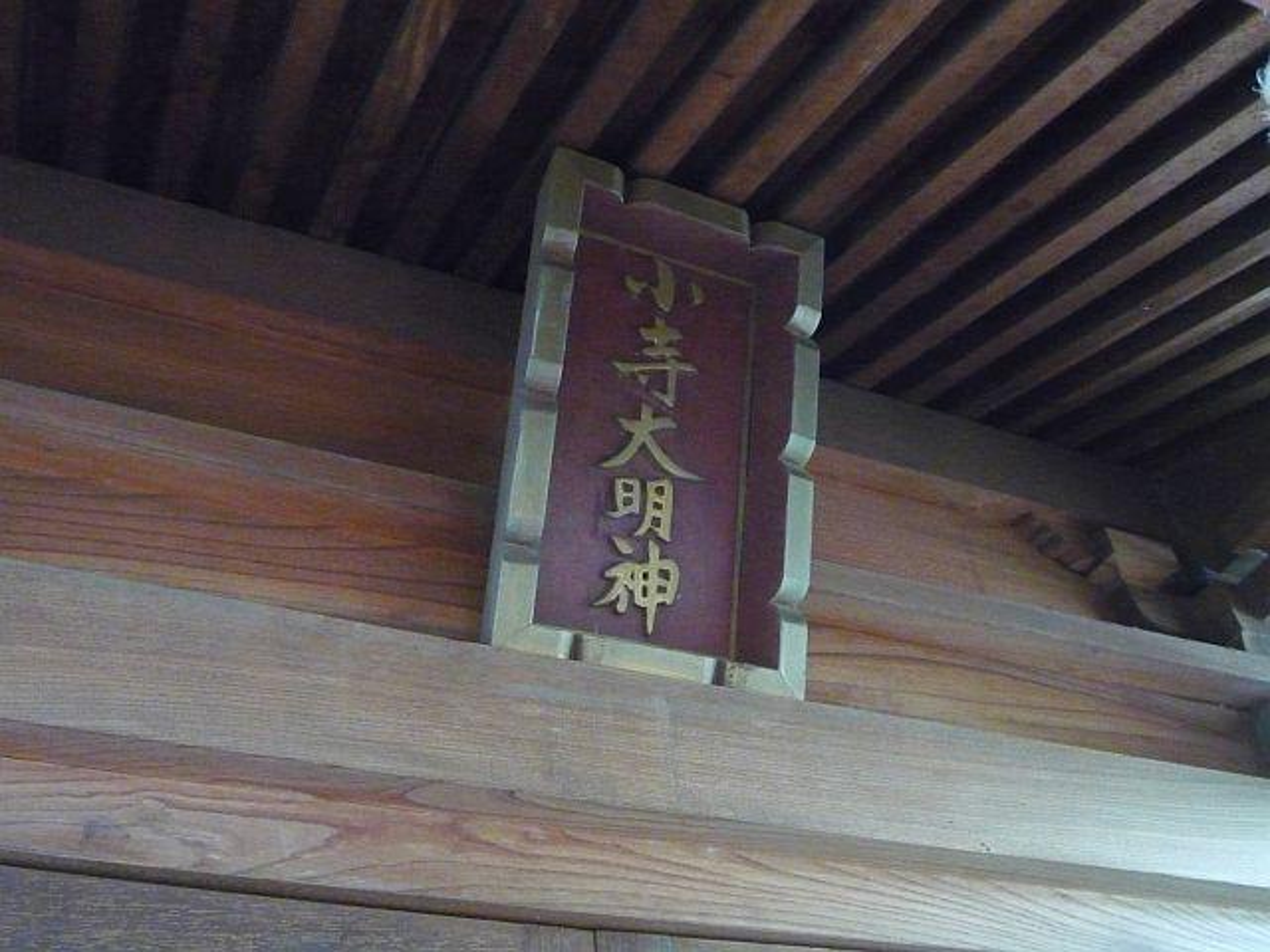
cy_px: 476
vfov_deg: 39.7
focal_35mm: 36
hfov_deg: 51.4
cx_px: 635
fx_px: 1321
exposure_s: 1/8
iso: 800
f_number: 3.7
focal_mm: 6.3
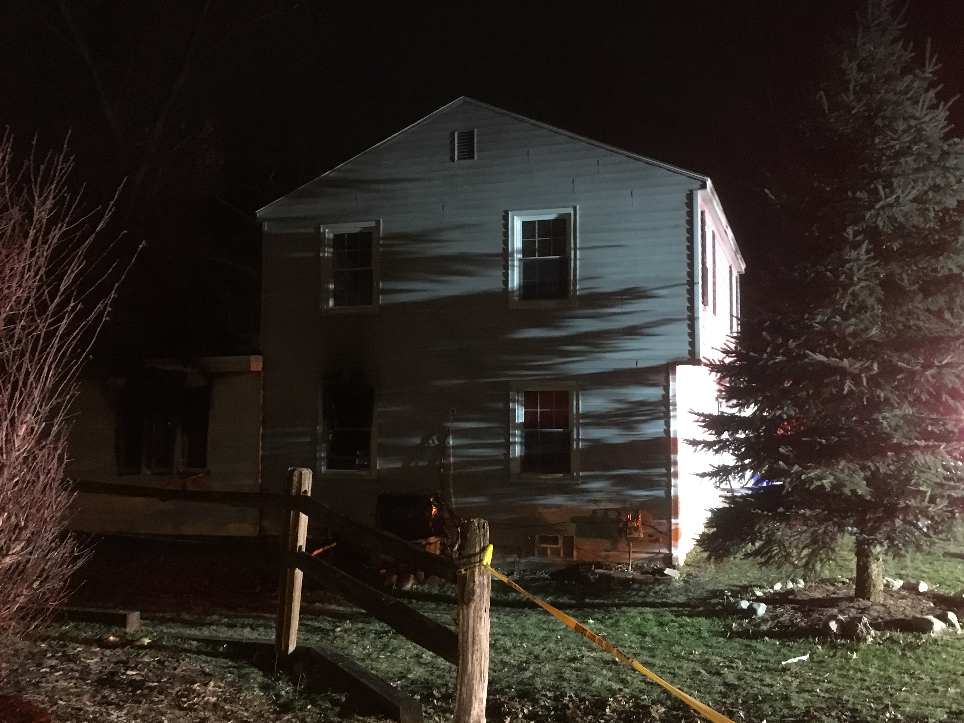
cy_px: 355
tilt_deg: +2.8
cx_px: 531
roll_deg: +1.3
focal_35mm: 32
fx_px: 891
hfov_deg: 56.7
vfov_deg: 44.2
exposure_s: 1/15
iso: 640
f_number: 2.2
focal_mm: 4.15
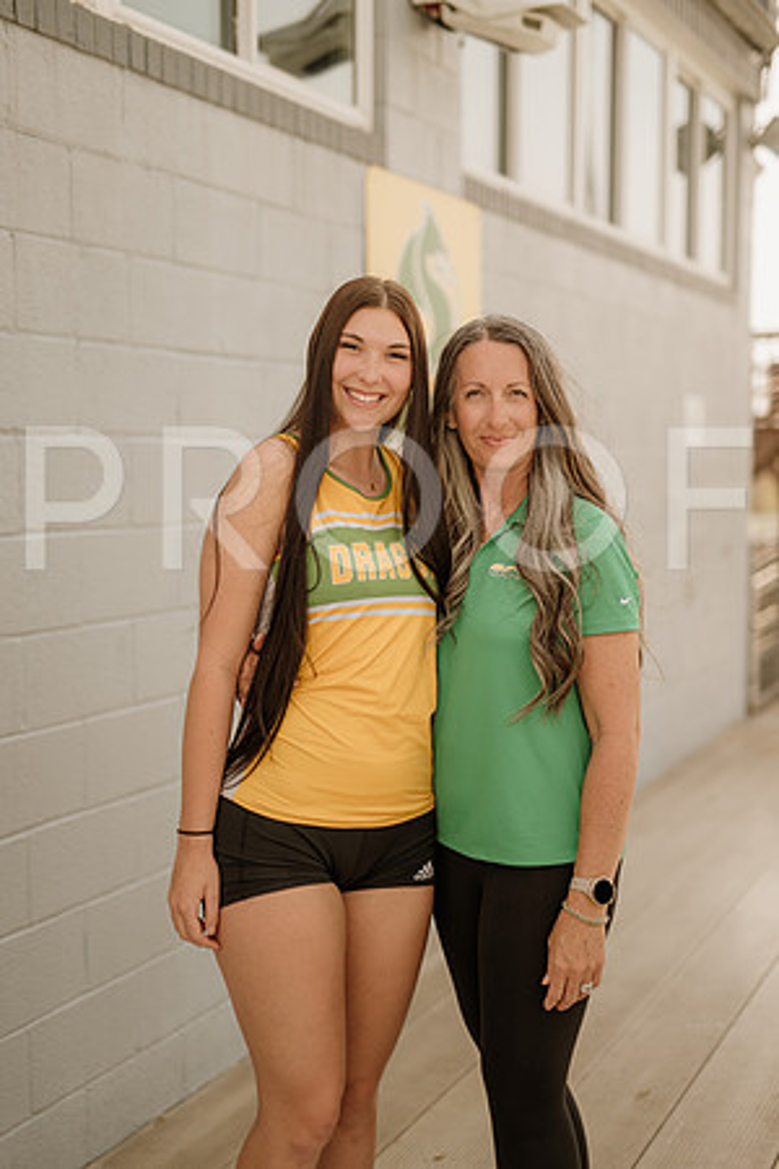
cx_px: 390
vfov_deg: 39.6
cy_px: 584
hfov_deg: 27.0
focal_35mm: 50
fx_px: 1623
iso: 320
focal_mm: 50
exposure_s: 1/4000
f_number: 3.2
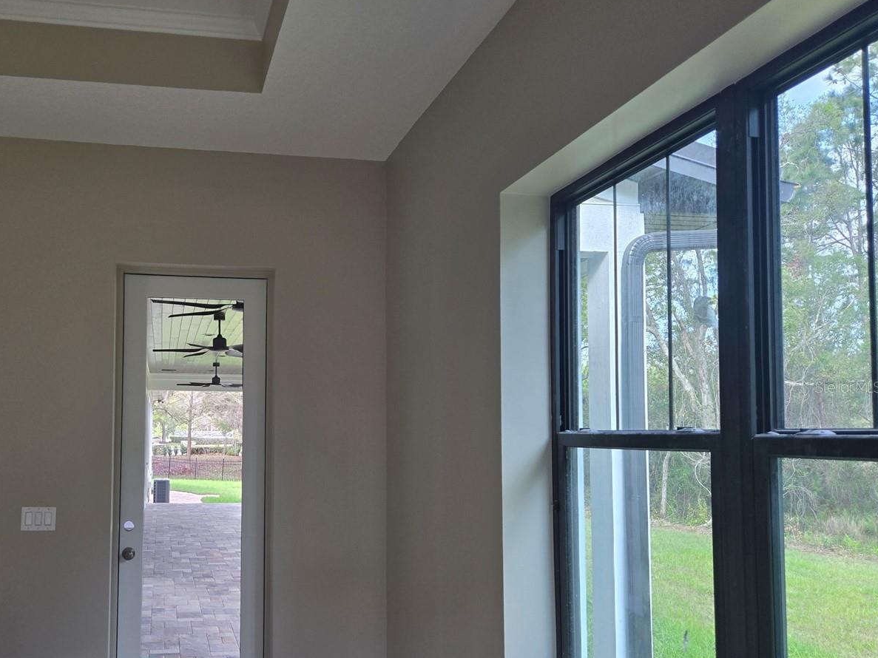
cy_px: 387
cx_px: 293
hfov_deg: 57.1
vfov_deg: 45.2
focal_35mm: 31
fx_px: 786
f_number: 1.8
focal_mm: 5.4
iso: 64
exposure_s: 1/180
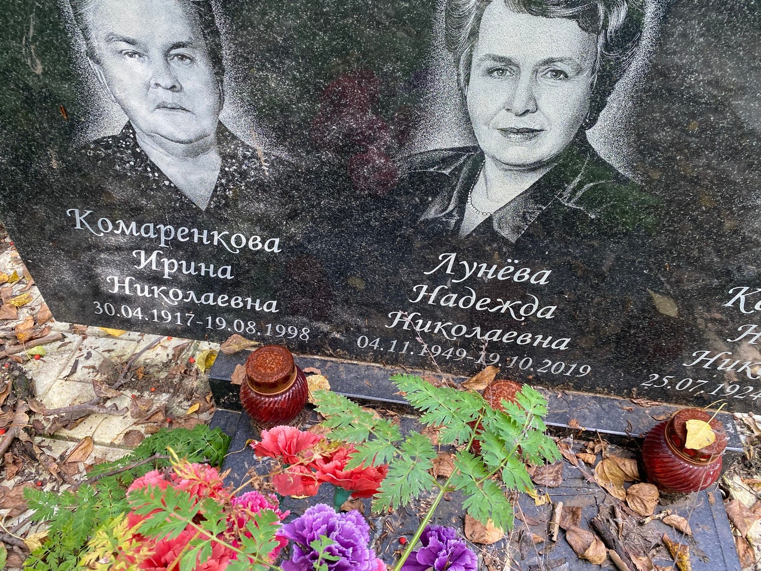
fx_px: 572
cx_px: 380
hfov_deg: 67.3
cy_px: 286
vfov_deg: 53.1
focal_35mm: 26
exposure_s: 1/121
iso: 80
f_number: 1.8
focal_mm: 4.25
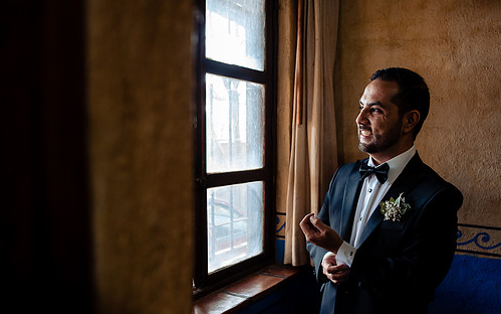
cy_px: 181
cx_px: 245
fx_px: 410
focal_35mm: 30
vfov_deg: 41.7
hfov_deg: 62.9
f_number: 3.5
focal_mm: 24
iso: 800
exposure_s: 1/100
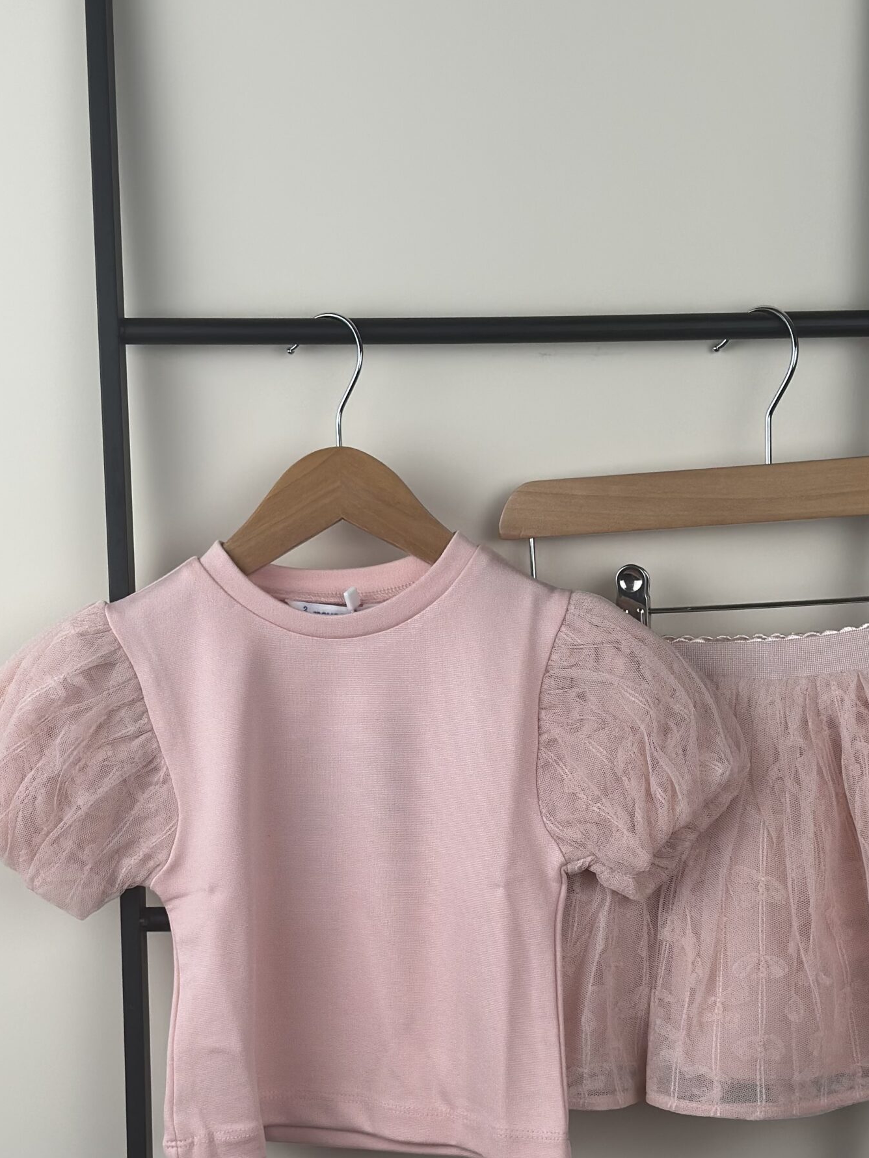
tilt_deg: -7.8
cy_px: 805
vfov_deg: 27.9
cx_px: 529
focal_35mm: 69
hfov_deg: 21.3
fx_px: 2309
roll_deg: +0.2
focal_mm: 6.86
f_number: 1.78
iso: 80
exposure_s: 1/464
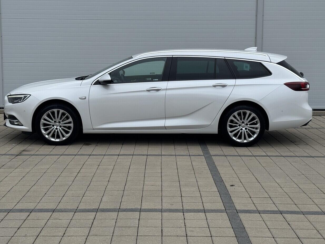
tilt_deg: -5.3
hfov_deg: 34.3
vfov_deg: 26.1
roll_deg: +0.1
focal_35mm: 56
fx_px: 526
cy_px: 103
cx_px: 160
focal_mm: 6.76
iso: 64
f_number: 1.78
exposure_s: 1/1172
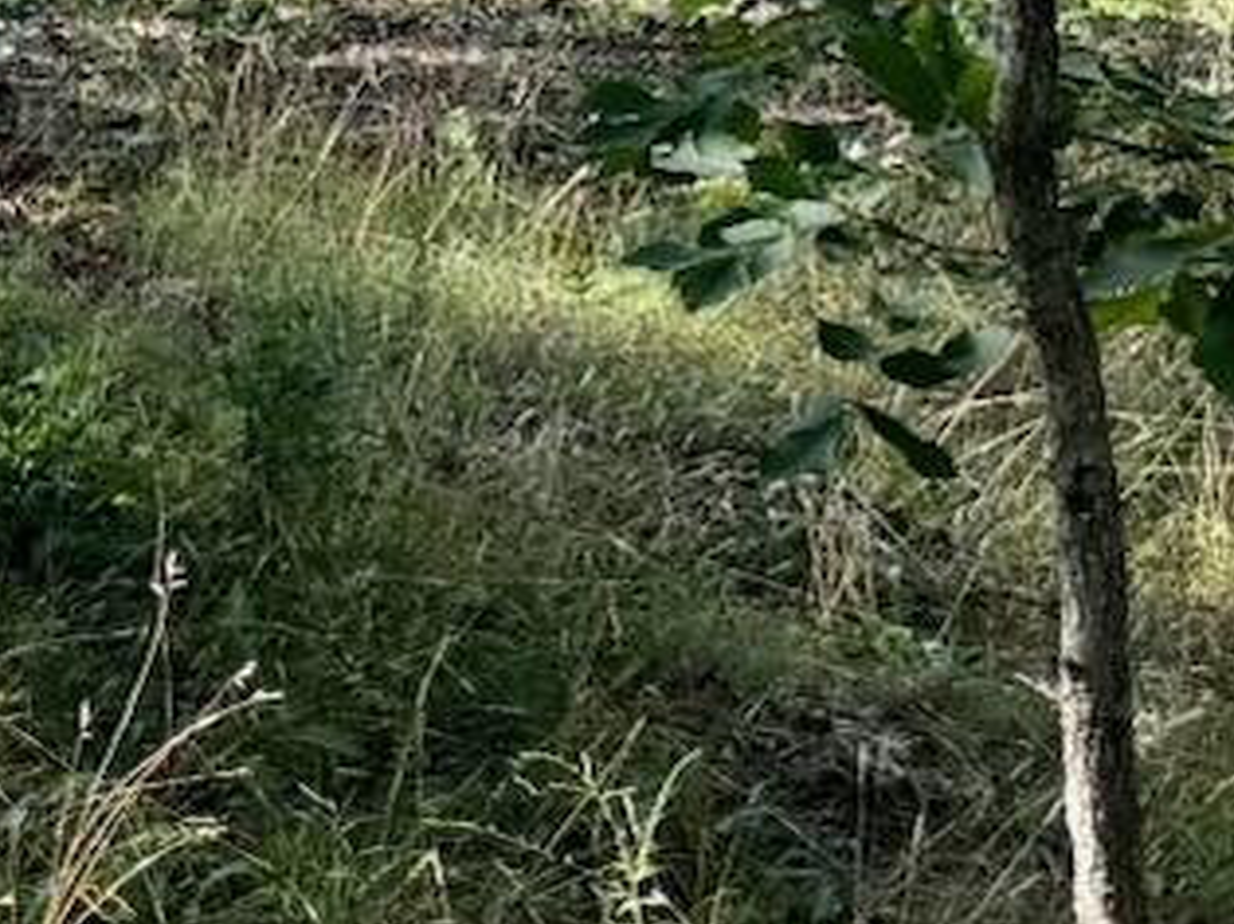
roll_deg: +0.3
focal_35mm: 156
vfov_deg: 9.2
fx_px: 5559
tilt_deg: -1.3
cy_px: -607
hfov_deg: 9.9
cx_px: -2370
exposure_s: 1/979
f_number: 1.78
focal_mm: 6.76
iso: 100
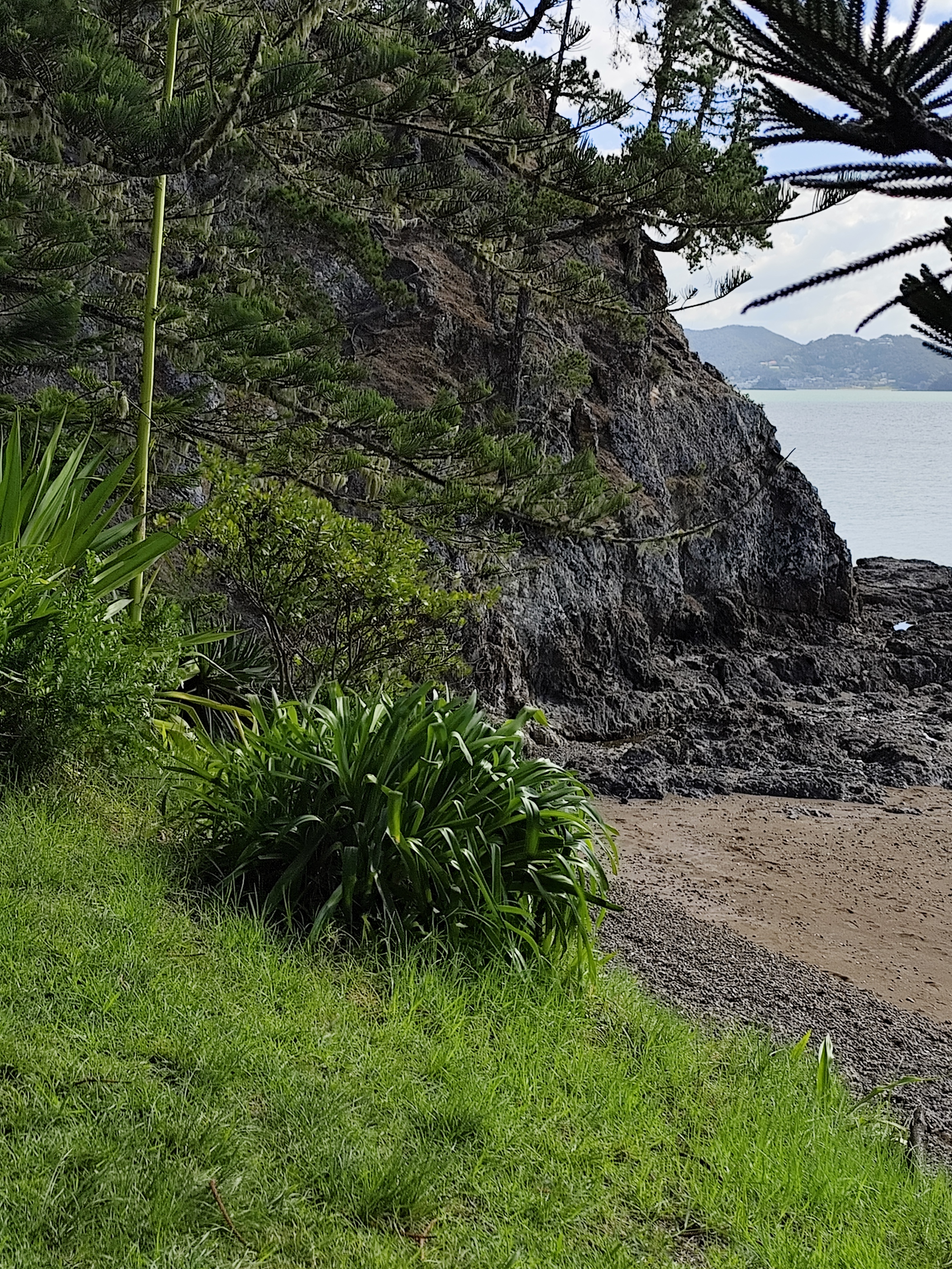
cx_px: 602
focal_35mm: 48
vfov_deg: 39.6
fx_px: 1760
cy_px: 556
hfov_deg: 30.1
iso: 50
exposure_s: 1/1320
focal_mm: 6.14
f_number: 1.65
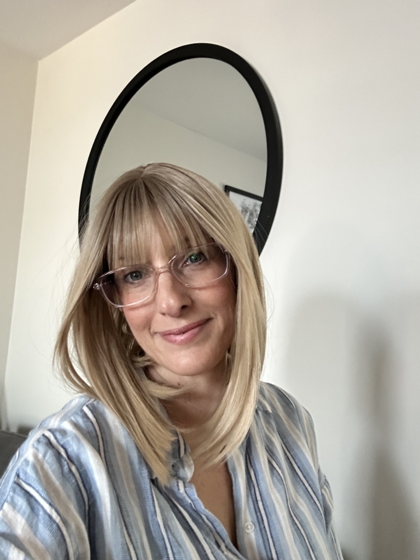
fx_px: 485
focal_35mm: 30
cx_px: 210
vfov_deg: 60.0
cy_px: 280
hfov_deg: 46.8
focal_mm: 2.69
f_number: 1.9
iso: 400
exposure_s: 1/30
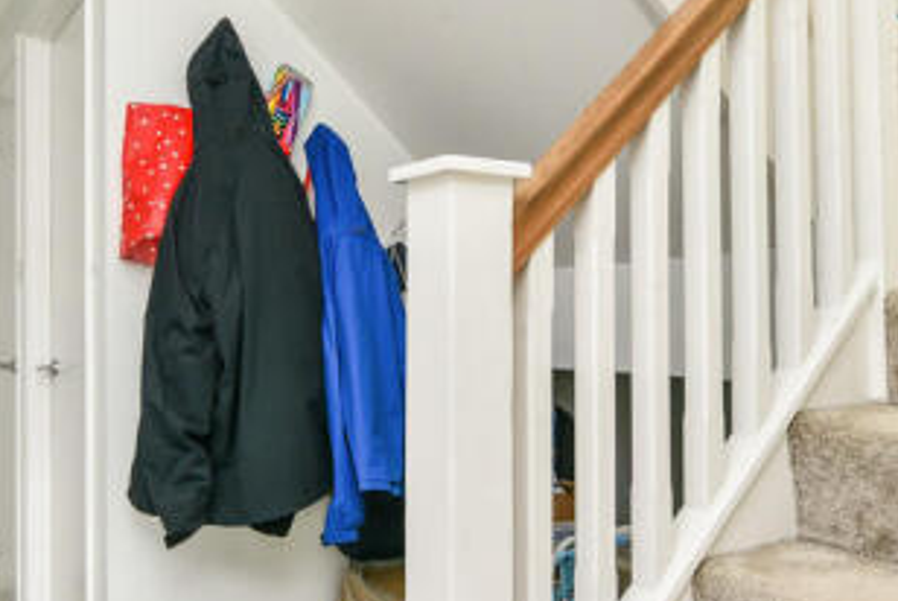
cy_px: 302
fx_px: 849
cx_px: 292
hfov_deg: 54.5
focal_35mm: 34
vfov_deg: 39.0
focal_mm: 16
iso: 250
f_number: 9
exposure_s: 1/2
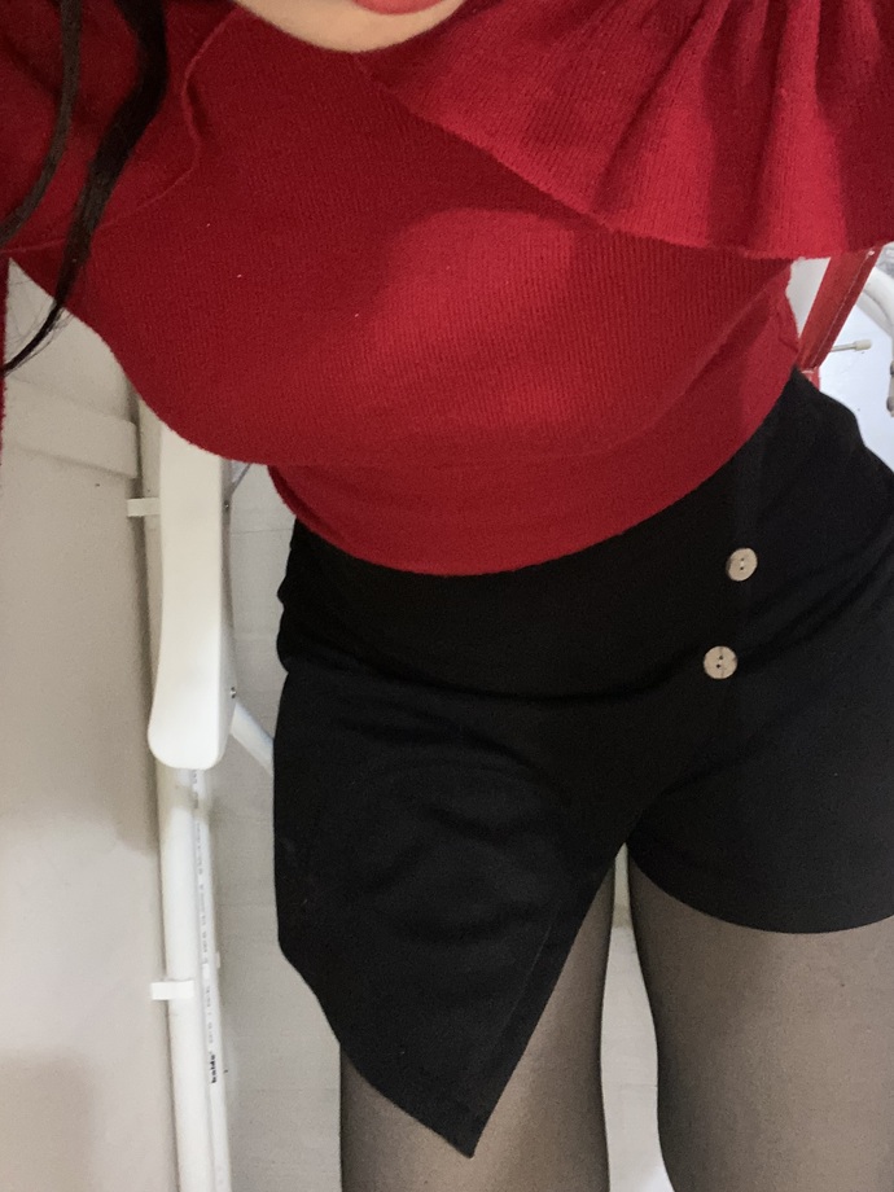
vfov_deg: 60.0
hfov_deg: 46.8
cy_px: 596
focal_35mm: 30
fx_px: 1033
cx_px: 447
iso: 500
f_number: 2.2
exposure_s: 1/18
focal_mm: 2.71
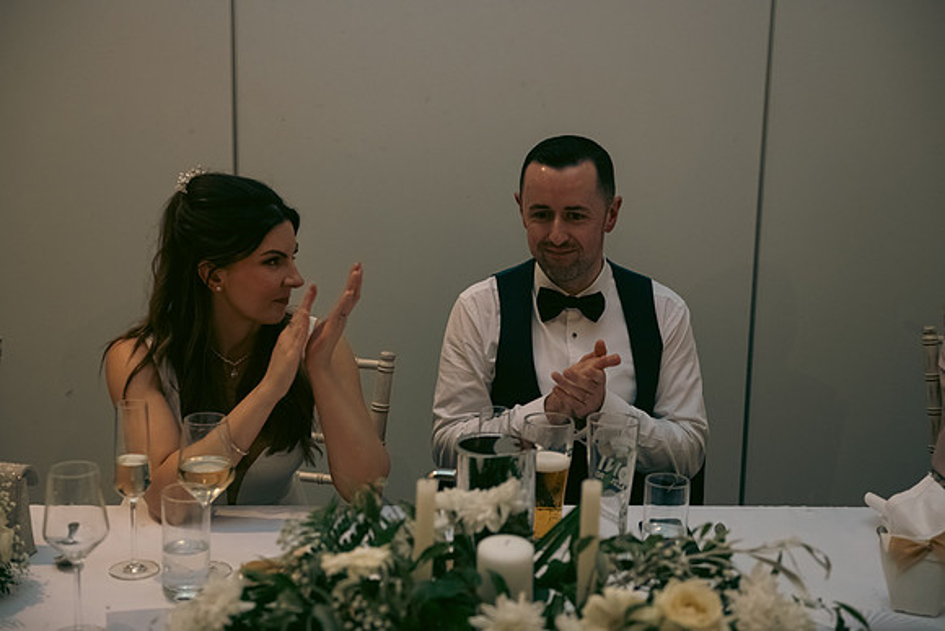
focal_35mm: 58
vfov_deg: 23.4
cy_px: 316
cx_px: 472
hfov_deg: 34.5
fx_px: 1523
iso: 2000
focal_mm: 58
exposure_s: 1/160
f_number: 3.5
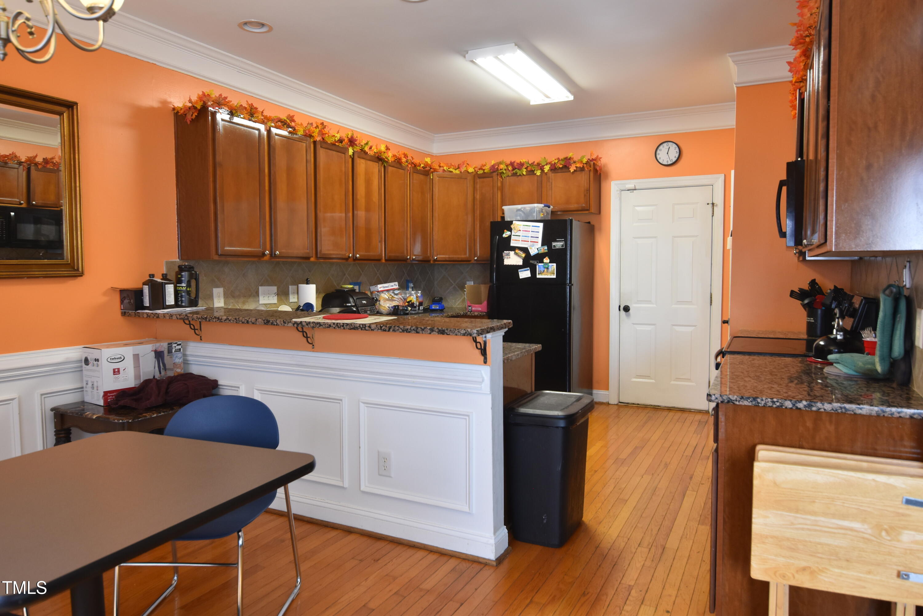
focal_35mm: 24
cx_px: 462
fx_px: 615
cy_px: 308
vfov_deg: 53.1
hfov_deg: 73.7
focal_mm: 16
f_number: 4
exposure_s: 1/60
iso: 500
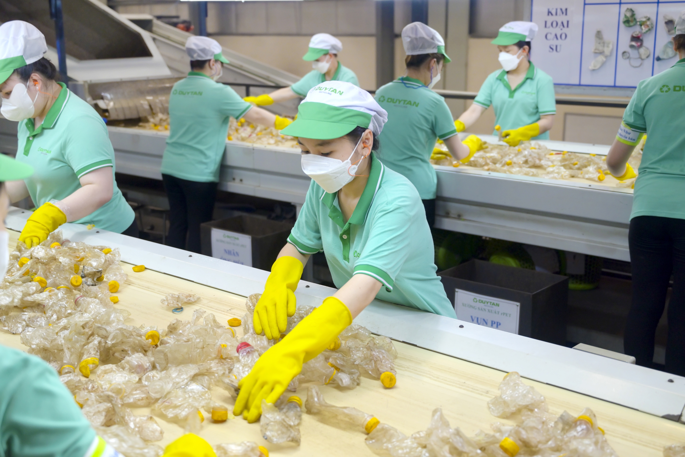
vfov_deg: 31.2
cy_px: 228
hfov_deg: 45.4
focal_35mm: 43
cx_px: 342
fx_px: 818
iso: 1250
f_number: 4
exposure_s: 1/250
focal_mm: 43
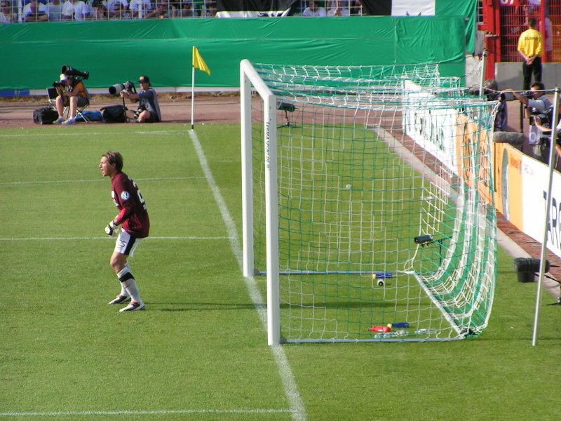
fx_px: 4392
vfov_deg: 5.5
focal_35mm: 271
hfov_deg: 7.3
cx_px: 280
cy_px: 210
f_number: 5
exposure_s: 1/400
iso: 50
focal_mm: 41.4
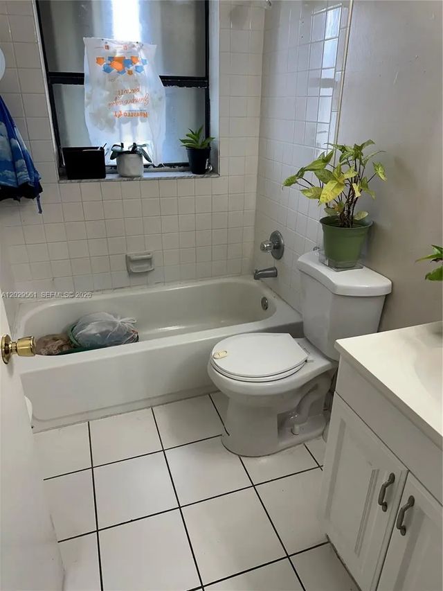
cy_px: 296
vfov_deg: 71.6
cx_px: 222
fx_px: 409
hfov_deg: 56.8
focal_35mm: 24
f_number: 1.78
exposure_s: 1/120
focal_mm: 6.86
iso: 125
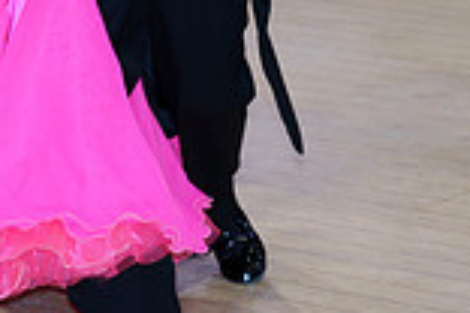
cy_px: -150
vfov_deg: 4.8
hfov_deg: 7.3
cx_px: 42
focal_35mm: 283
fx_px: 3694
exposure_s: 1/160
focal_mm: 70
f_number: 2.8
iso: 400
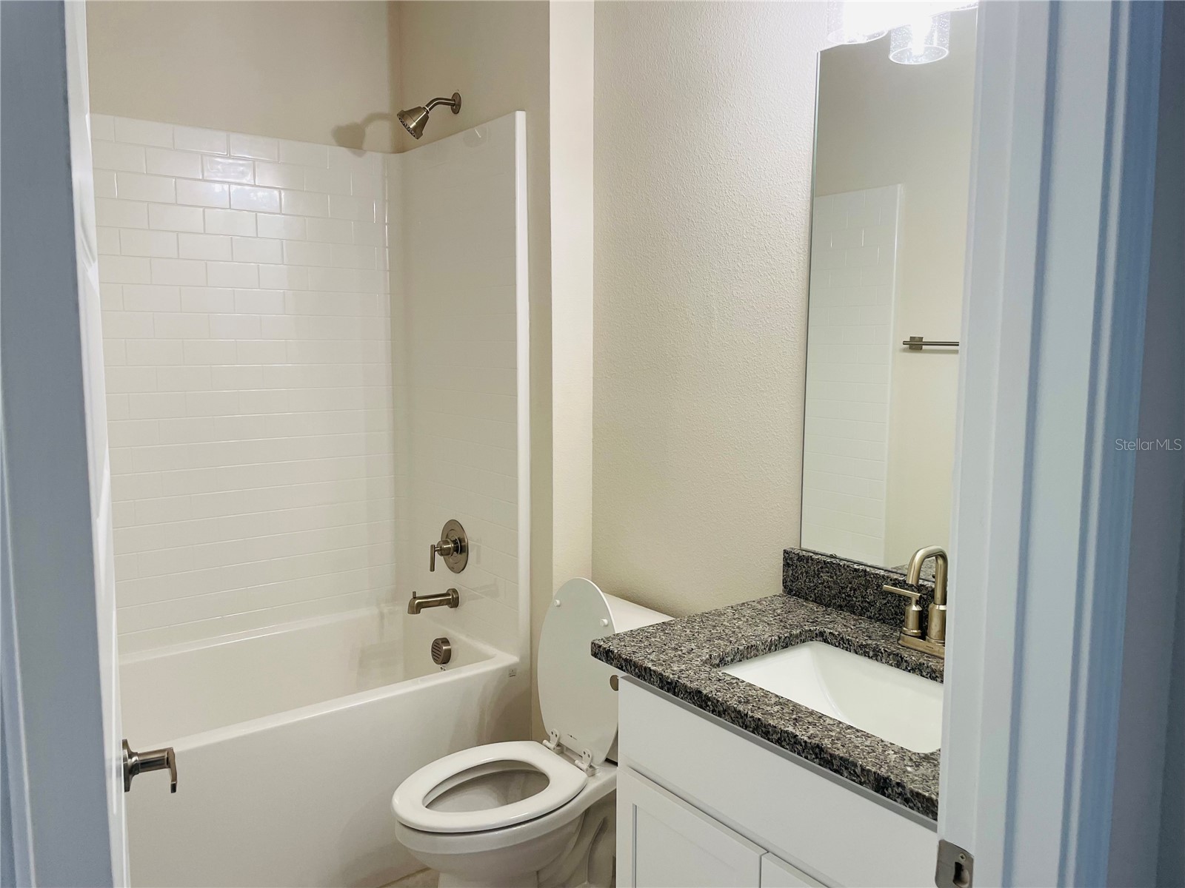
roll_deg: +0.6
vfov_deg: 53.1
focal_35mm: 26
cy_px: 444
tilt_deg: -6.1
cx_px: 592
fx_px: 890
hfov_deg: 67.3
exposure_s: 1/120
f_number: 1.6
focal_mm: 4.2
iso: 100
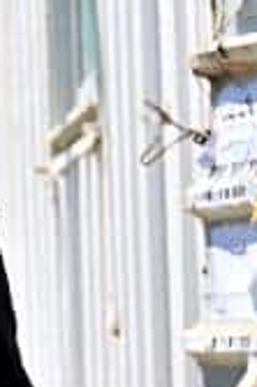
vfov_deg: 3.5
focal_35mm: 582
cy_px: 422
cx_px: -443
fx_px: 6245
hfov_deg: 2.3
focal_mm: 95
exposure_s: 1/2500
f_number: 2.8
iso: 160
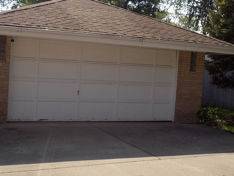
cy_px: 86
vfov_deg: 28.5
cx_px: 87
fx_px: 345
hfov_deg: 37.3
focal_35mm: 51
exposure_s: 1/640
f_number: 3.4
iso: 80
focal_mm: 6.1
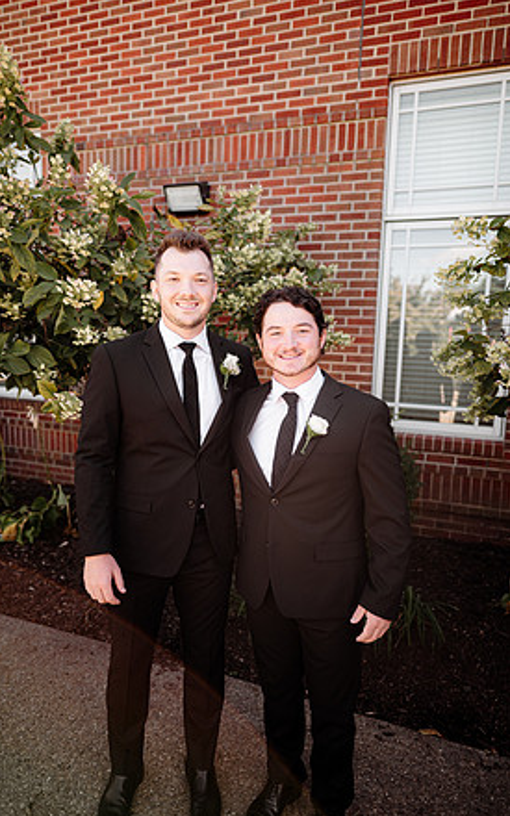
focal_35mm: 25
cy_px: 410
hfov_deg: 49.2
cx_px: 236
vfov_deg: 72.5
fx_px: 556
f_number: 2.2
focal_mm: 24
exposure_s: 1/500
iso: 125
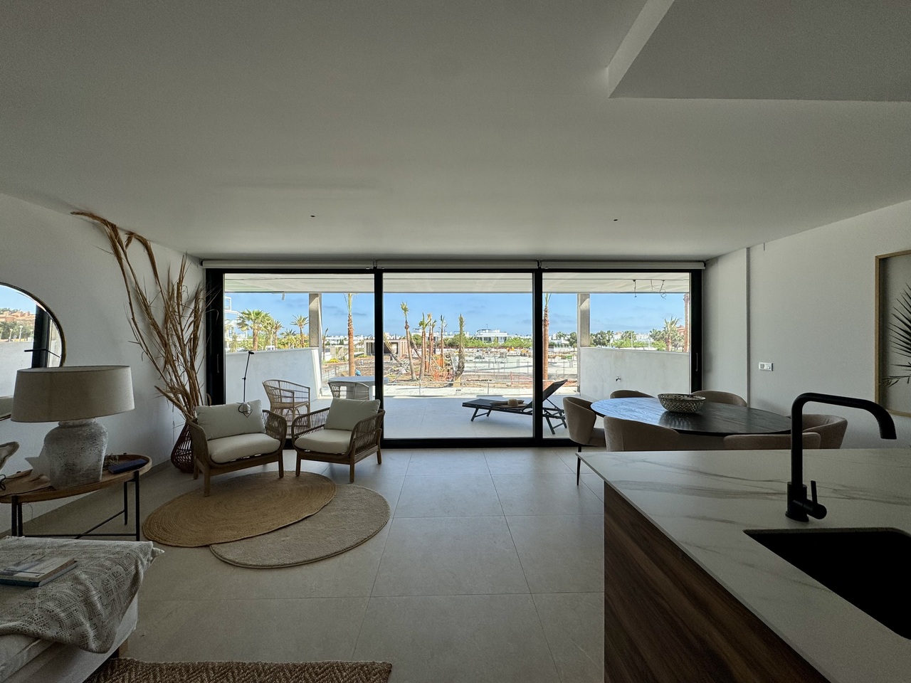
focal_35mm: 14
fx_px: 368
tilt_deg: -0.1
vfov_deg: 85.7
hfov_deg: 102.1
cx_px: 456
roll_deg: +0.5
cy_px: 342
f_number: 2.2
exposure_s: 1/1006
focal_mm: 2.22
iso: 50
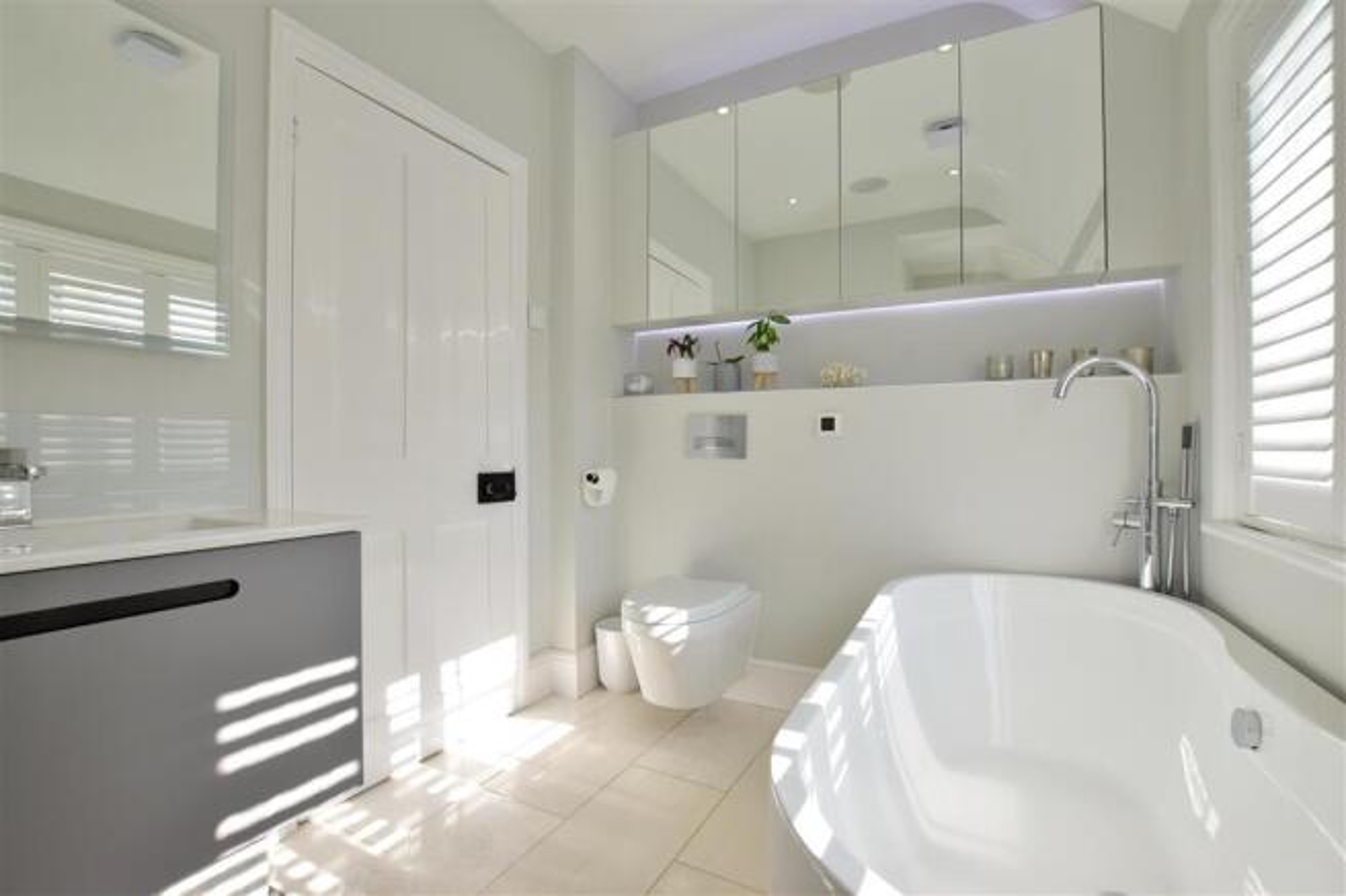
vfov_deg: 77.3
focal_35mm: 15
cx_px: 673
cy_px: 448
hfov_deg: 100.4
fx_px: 561
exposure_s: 1/125
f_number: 11
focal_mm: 10
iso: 400
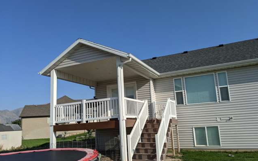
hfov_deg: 64.6
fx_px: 204
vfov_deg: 43.1
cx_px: 129
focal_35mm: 29
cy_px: 90
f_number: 1.8
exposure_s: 1/5882
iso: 57
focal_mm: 4.44
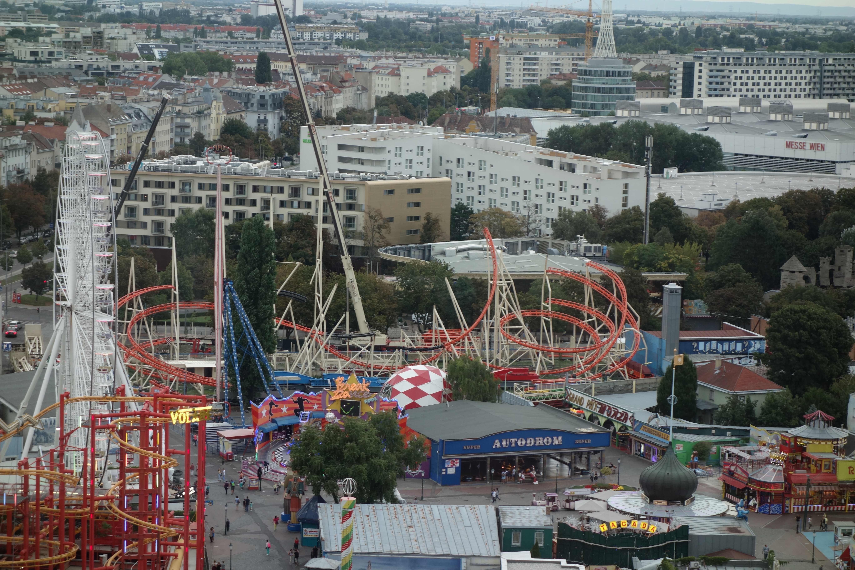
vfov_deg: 13.7
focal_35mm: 100
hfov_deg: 20.4
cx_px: 428
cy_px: 285
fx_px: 2375
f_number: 4.9
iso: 250
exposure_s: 1/100
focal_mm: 37.1
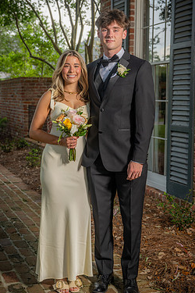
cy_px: 141
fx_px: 439
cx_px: 107
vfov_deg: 36.9
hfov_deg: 25.0
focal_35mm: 54
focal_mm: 45
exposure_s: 1/125
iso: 100
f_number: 5
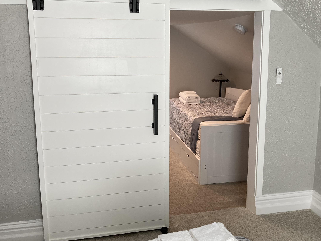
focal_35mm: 40
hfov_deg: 46.6
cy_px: 128
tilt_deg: -14.1
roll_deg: -1.0
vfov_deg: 36.0
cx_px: 186
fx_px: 371
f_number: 1.8
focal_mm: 3.99
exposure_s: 1/121
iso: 80
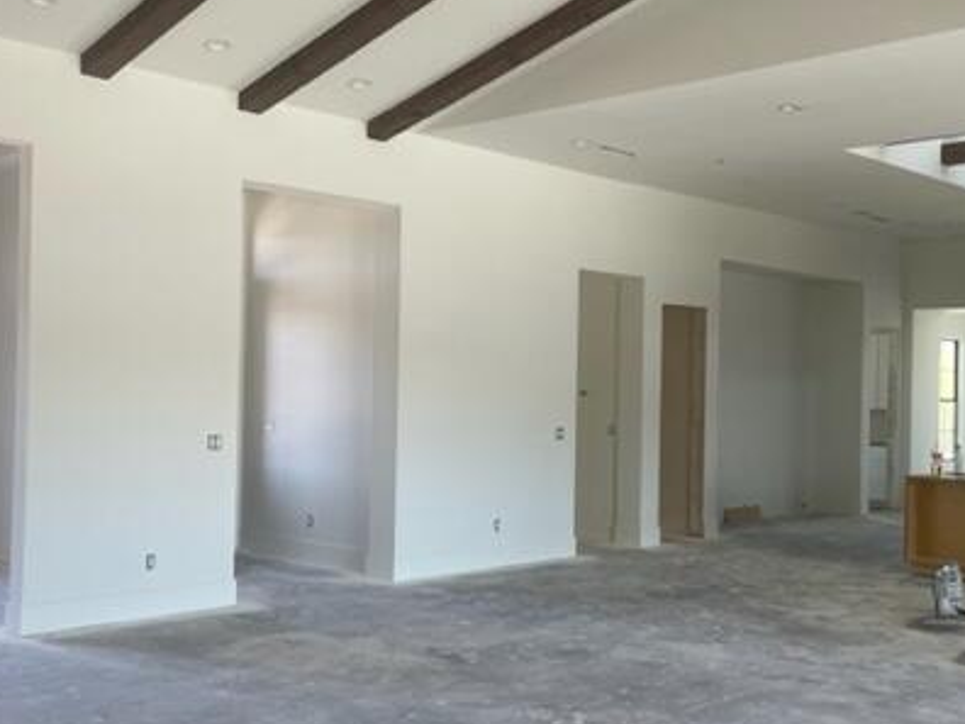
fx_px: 1171
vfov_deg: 34.3
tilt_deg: +0.1
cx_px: 529
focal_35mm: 42
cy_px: 390
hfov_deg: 44.7
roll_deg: -1.0
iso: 50
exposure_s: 1/120
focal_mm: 4.2
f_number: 1.6
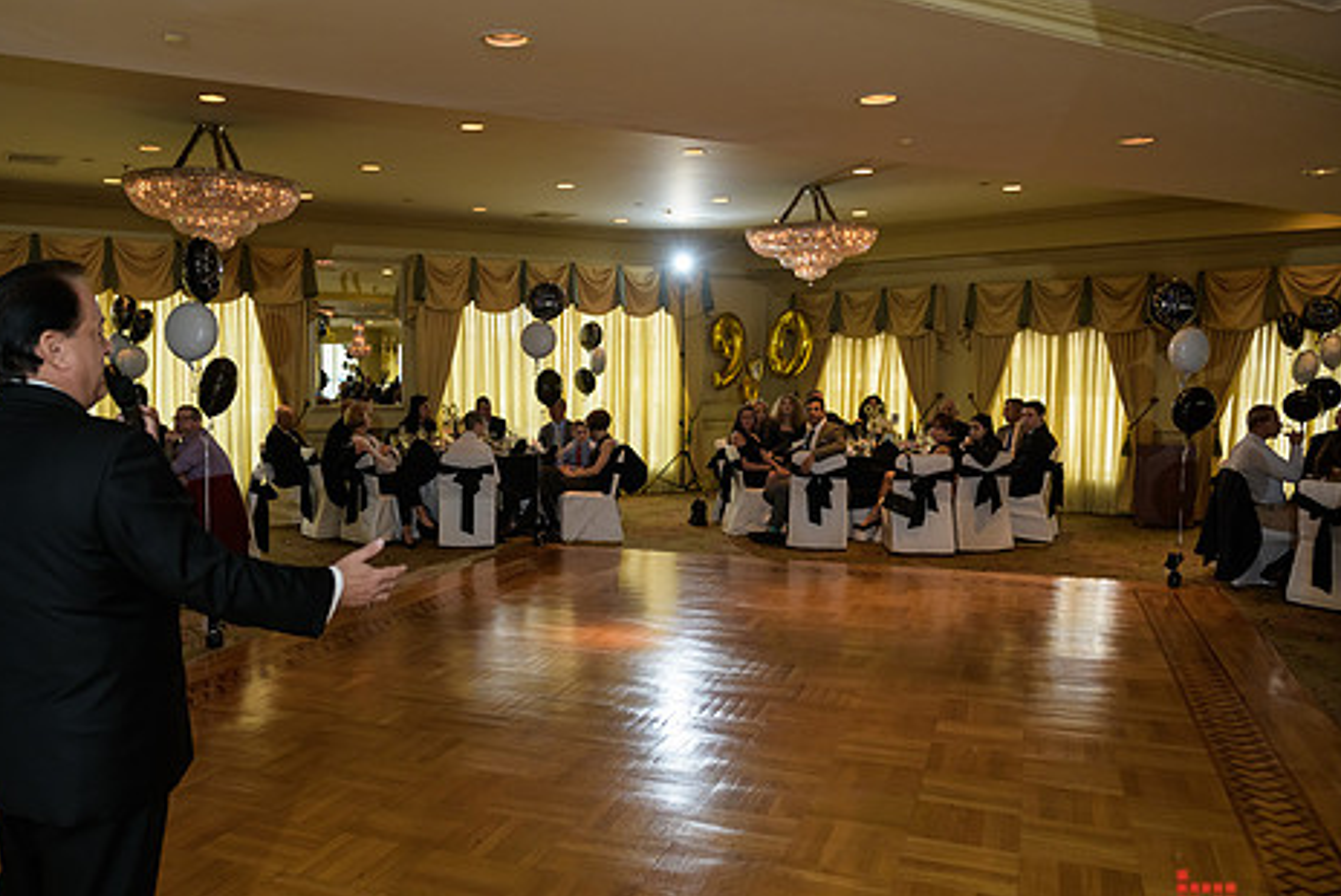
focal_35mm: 30
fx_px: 1118
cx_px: 543
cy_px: 461
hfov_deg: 61.4
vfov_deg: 43.7
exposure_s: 1/125
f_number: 3.2
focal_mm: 24
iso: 1000
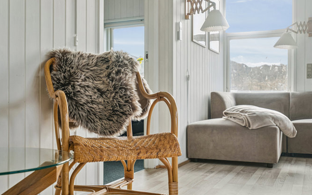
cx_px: 142
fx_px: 366
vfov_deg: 29.9
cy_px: 101
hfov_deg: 46.2
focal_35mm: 43
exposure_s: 1/160
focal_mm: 35
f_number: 4.5
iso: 500
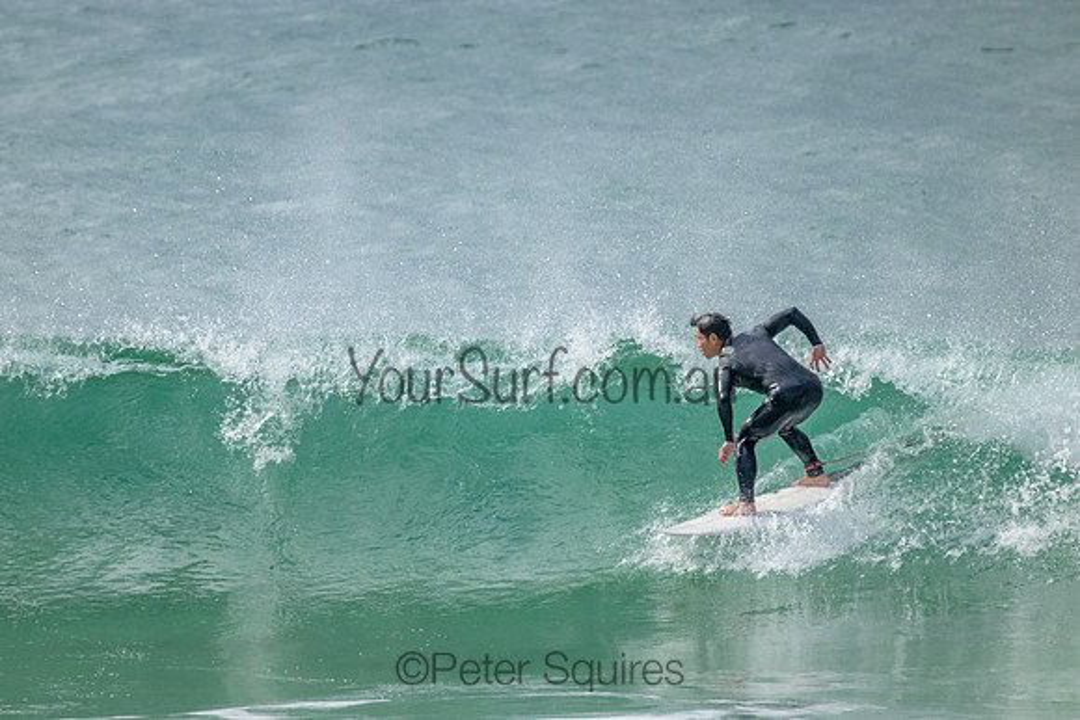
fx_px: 24004
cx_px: 540
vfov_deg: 1.7
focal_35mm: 800
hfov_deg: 2.6
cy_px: 360
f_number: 11
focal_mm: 800
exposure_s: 1/1600
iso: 2200
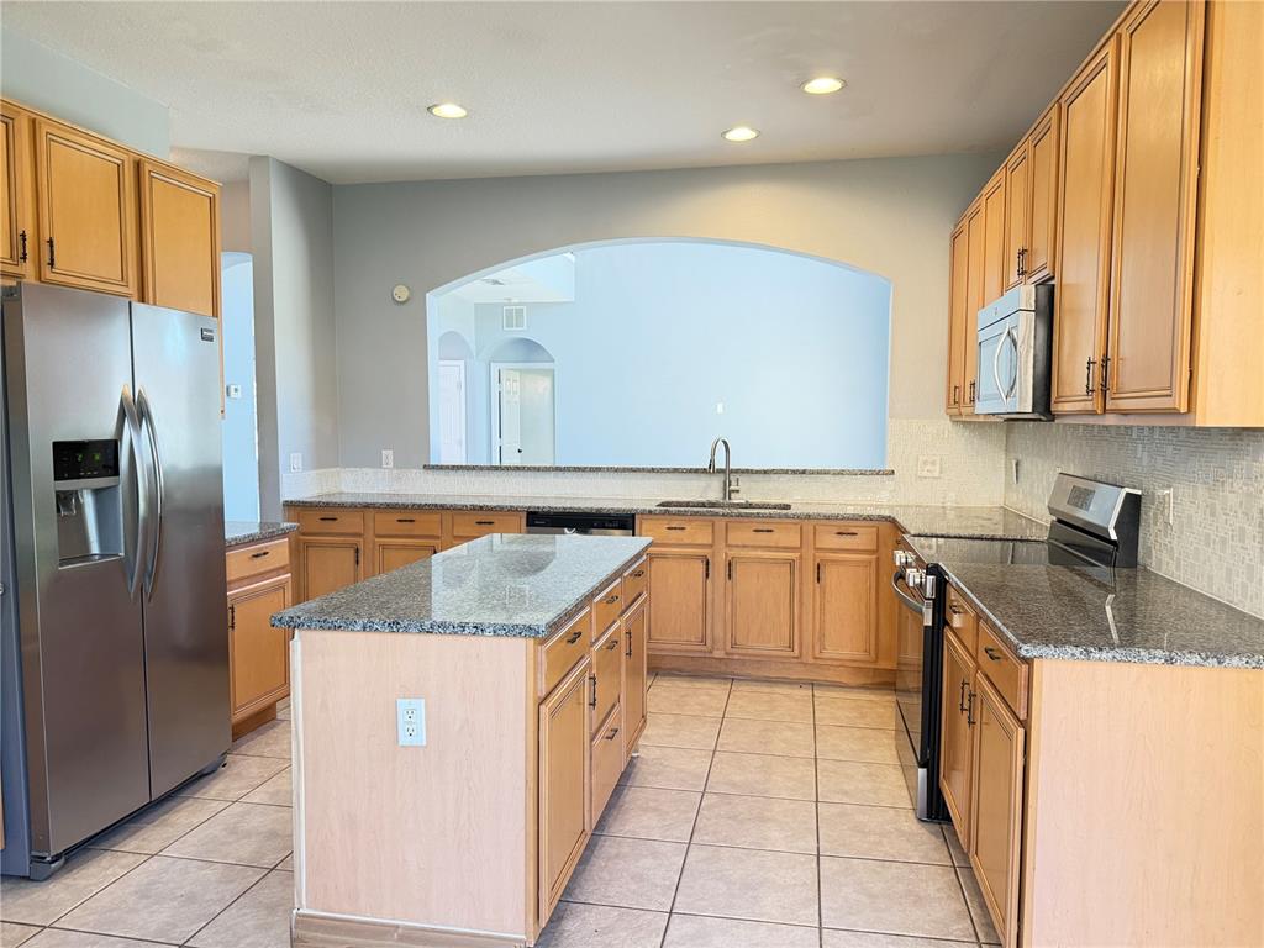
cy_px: 474
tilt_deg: -3.5
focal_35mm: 24
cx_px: 632
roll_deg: -0.7
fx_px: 876
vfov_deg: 56.8
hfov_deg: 71.6
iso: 400
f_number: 1.78
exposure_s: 1/60
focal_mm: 6.76
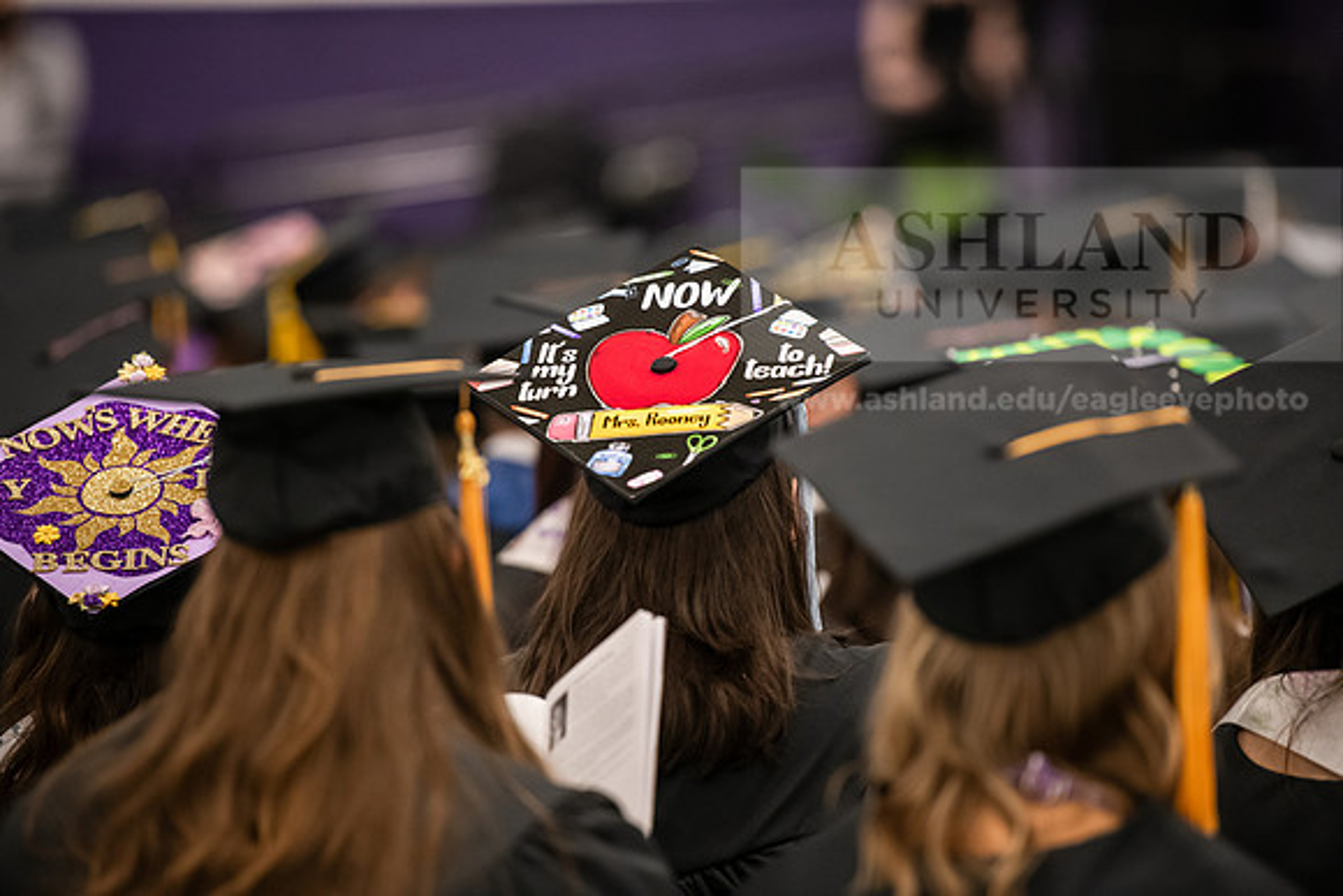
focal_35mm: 200
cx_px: 672
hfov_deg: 10.3
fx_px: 7463
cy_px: 448
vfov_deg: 6.9
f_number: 2.8
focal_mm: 200
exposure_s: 1/200
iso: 3200
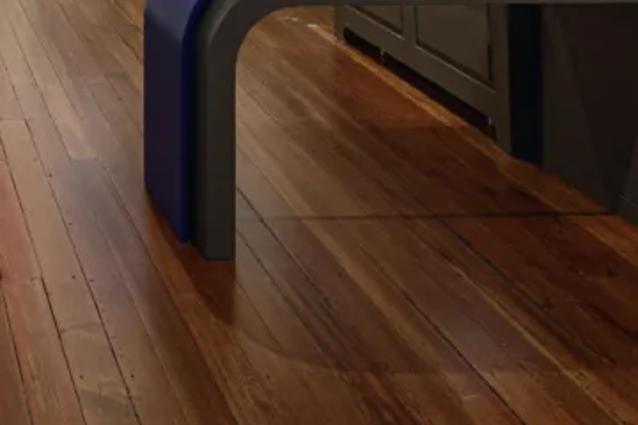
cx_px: -113
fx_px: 1116
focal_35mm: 63
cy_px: -296
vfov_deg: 18.0
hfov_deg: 28.1
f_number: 7.1
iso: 500
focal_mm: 14
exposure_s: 1/10
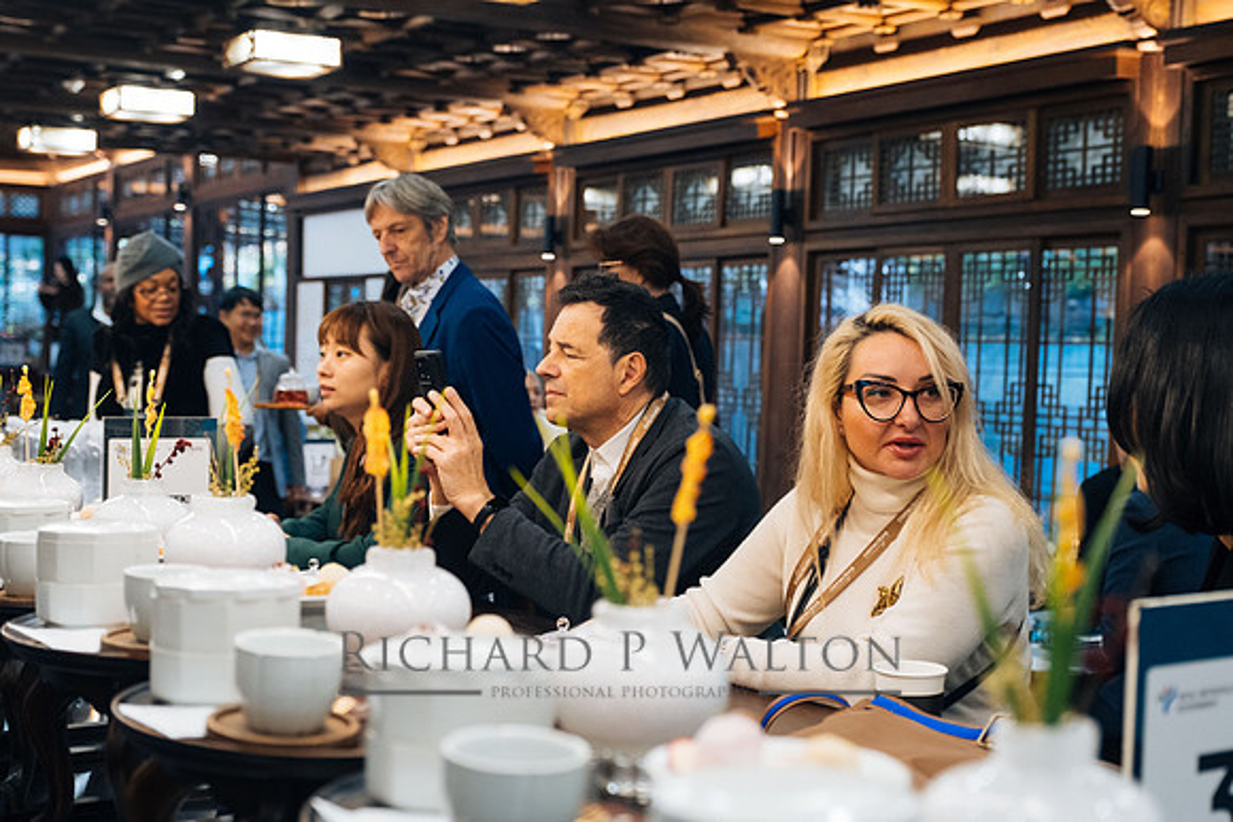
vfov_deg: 28.1
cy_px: 411
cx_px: 616
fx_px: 1644
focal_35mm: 48
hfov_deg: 41.1
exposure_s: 1/250
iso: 1600
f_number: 3.2
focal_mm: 32.1
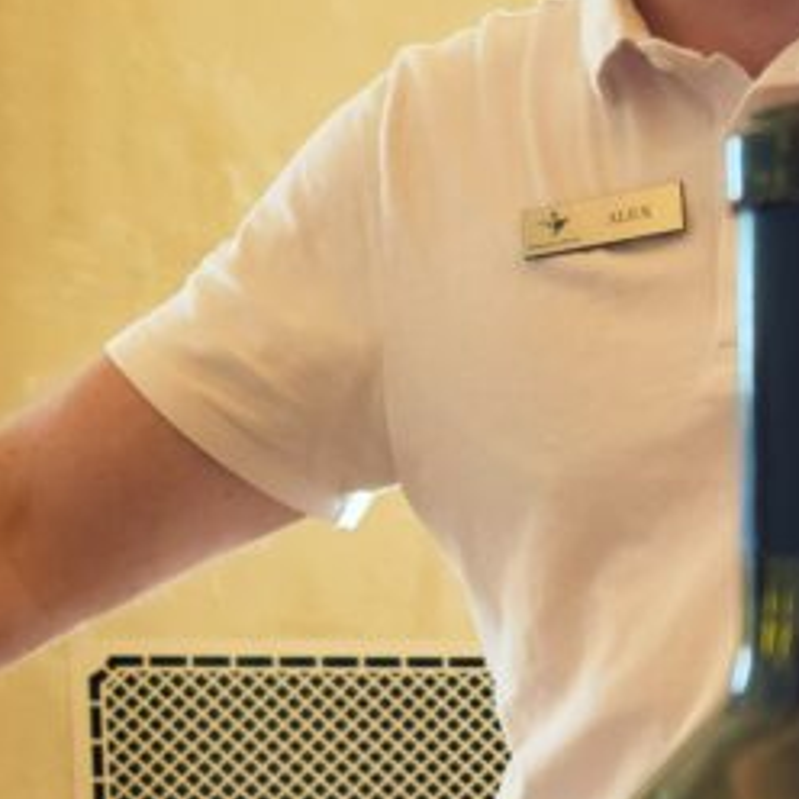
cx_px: 1182
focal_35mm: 84
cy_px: 789
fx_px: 2194
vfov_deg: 20.0
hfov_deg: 18.4
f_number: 1.8
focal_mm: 5.4
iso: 125
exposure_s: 1/60.2
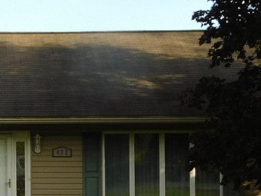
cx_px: -53
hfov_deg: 14.4
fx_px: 1003
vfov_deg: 11.1
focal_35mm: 133
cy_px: 145
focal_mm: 6.3
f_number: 3.5
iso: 125
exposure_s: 1/320
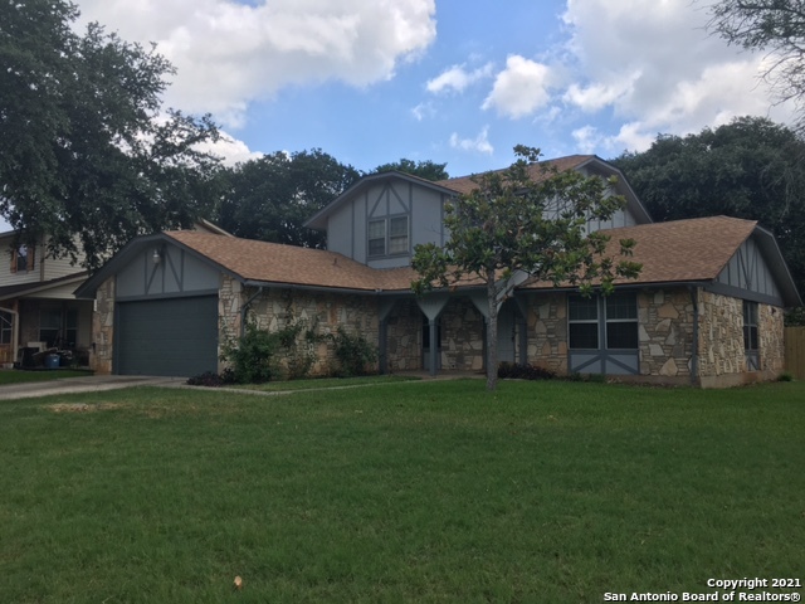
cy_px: 302
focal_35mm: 29
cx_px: 402
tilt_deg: +4.7
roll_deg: +0.3
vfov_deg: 48.2
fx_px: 674
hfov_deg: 61.7
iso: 25
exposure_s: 1/1241
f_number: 2.2
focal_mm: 4.15
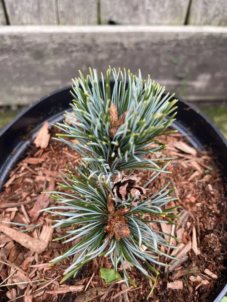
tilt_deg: -48.3
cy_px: 151
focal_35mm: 26
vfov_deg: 67.3
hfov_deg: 53.1
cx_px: 114
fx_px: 227
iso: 32
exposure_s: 1/122
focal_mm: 5.1
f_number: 1.6
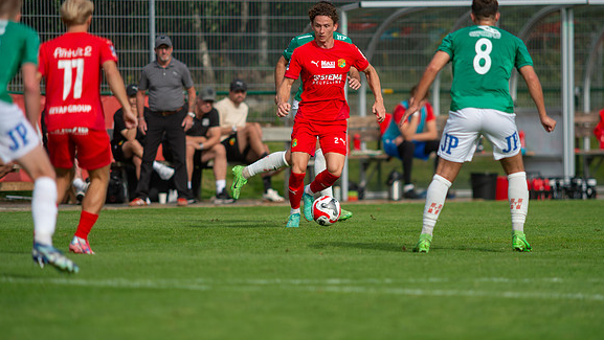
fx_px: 7081
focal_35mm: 442
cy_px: 149
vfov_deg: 2.8
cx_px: 301
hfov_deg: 4.9
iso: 200
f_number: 4
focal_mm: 420
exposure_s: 1/1250
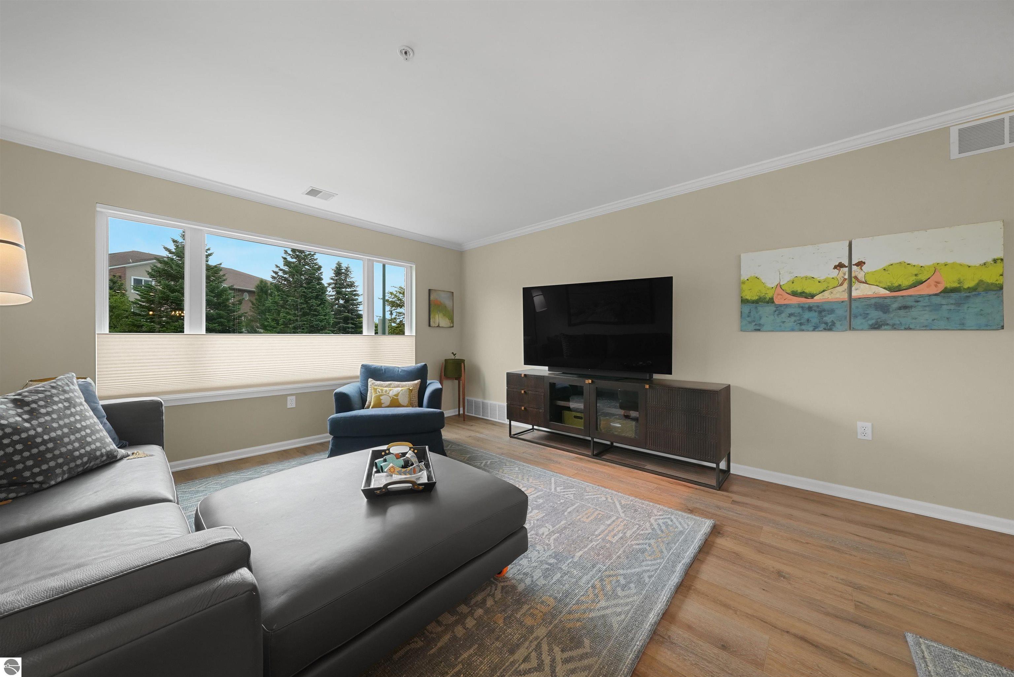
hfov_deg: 112.6
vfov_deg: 90.1
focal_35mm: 12
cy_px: 338
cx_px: 507
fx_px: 338
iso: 2000
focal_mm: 12
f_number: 10
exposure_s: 1/15
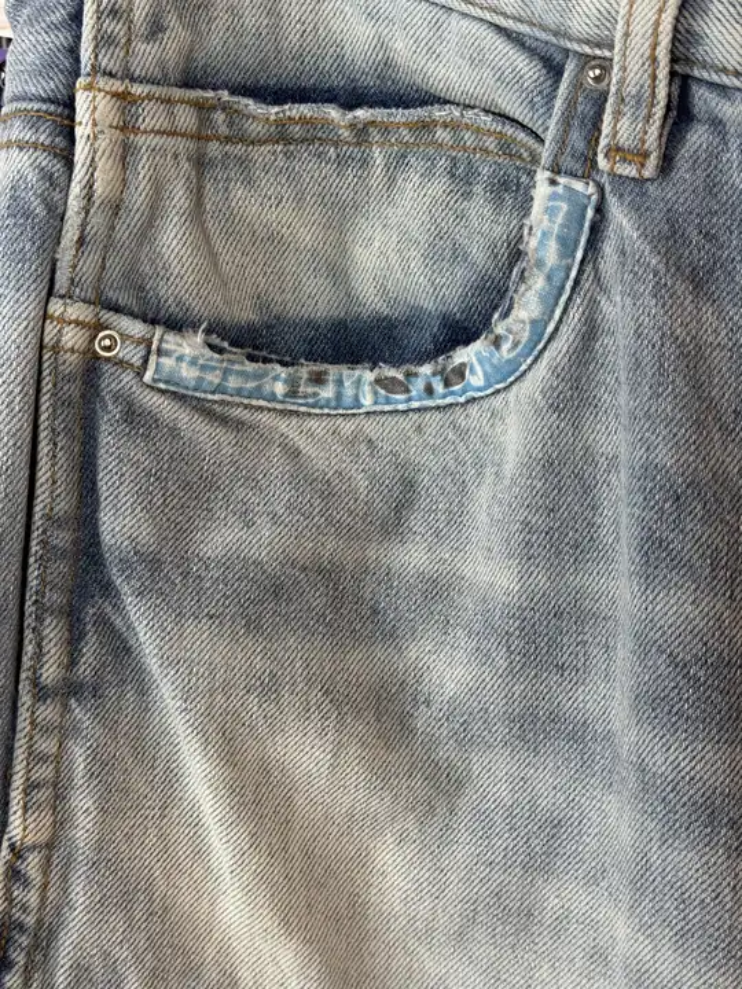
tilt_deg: -6.2
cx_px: 371
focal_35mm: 48
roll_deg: -0.1
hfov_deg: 30.3
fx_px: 1372
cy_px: 494
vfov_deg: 39.7
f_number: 1.78
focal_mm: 6.76
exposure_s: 1/100
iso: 80
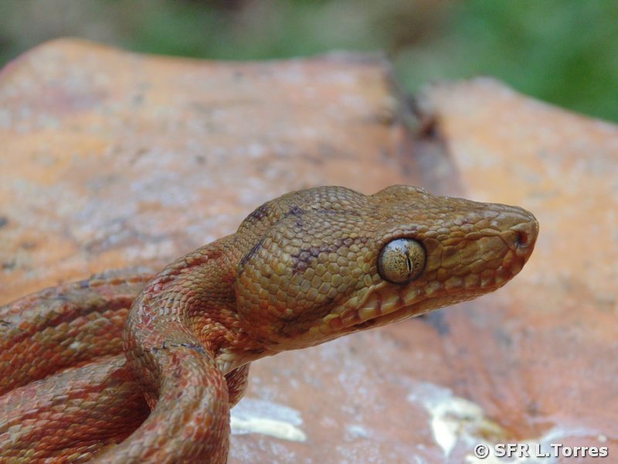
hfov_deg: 7.1
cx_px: 309
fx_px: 4999
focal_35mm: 280
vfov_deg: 5.3
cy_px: 232
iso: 250
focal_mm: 50.1
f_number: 5.8
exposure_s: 1/125
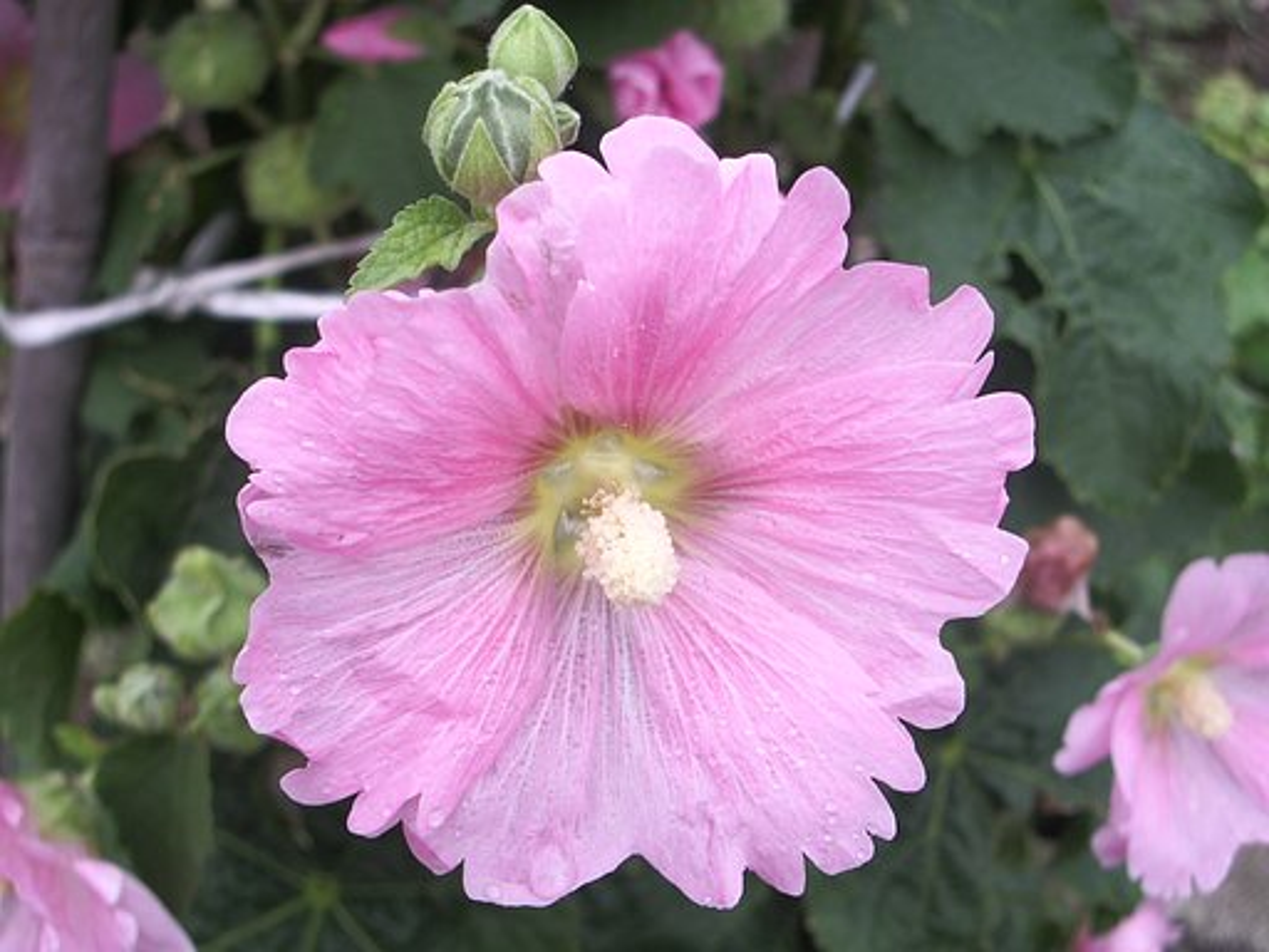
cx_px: 634
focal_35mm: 50
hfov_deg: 38.2
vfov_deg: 29.1
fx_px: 1833
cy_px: 476
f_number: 3.1
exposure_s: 1/200
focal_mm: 8.2
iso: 50
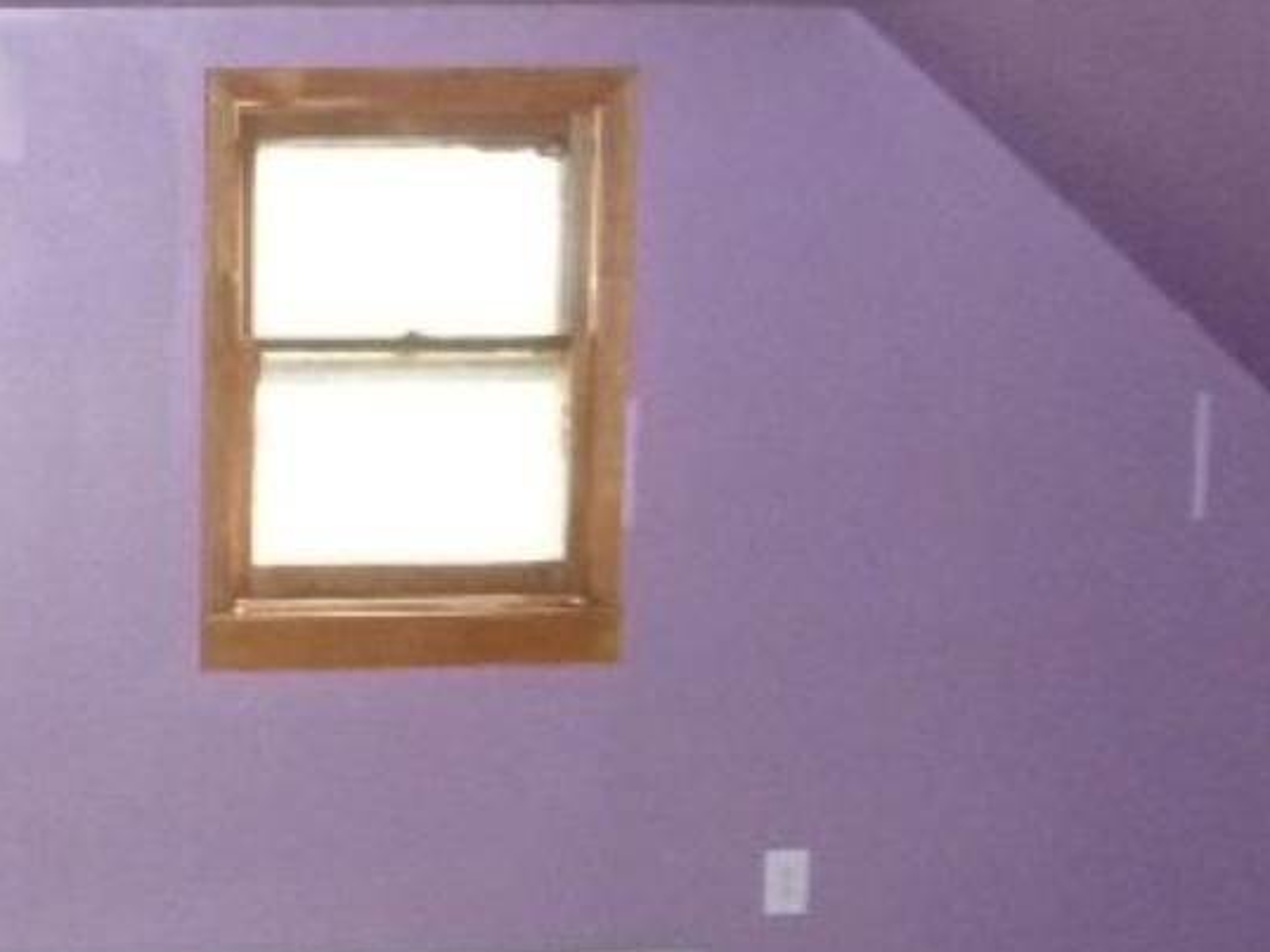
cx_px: 69
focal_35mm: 67
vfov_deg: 21.6
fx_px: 2459
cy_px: 782
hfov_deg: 27.6
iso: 640
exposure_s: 1/30
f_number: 3.3
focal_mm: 4.1
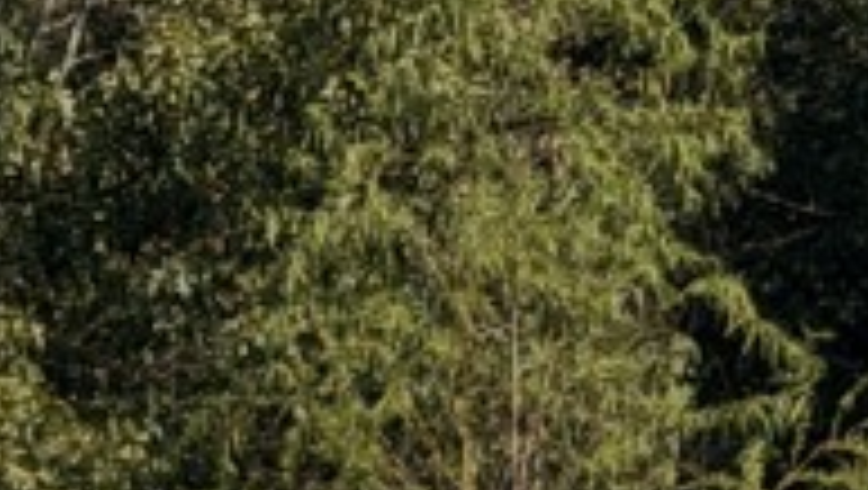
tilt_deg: -5.1
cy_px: 1618
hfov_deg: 7.6
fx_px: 6382
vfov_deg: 4.2
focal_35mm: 277
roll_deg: +1.1
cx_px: -621
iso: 64
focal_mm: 6.76
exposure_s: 1/4587
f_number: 1.78
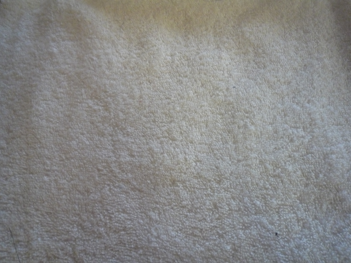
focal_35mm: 25
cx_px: 176
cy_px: 132
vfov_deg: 54.9
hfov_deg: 69.4
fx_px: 253
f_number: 2.8
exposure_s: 1/15
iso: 400
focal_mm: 4.4
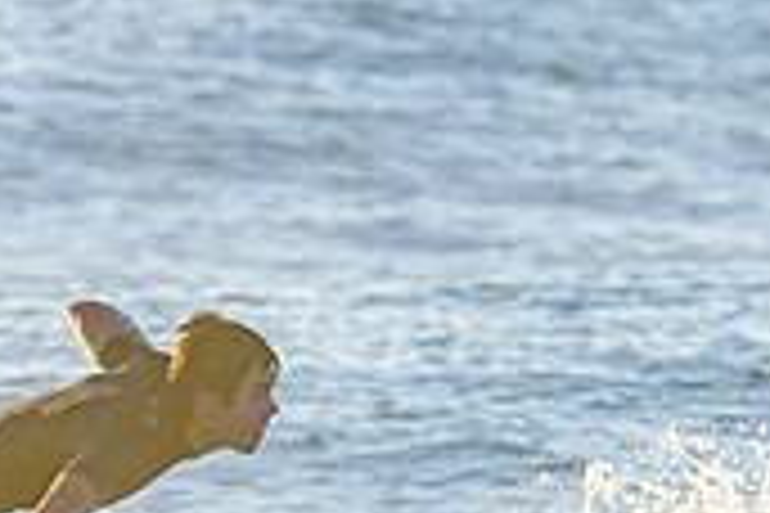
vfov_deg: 0.8
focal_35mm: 1799
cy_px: 641
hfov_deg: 1.1
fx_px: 38476
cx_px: -14
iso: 1100
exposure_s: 1/2000
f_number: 10
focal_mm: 530
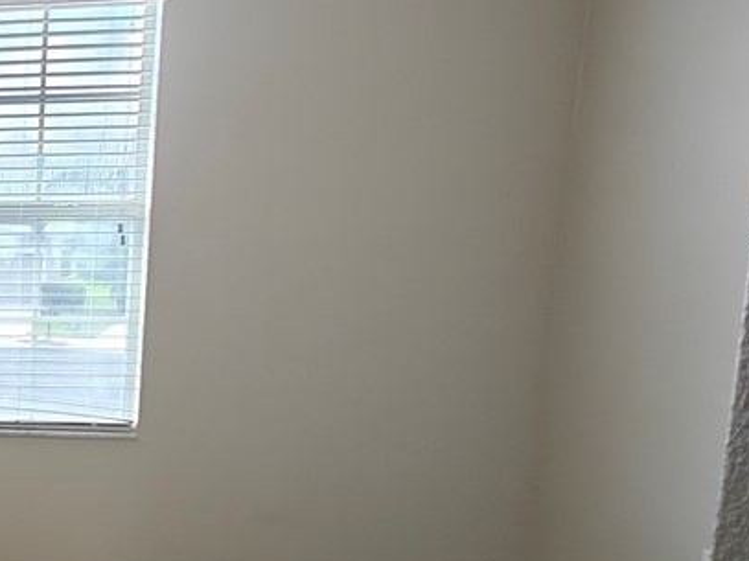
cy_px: 364
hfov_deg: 24.0
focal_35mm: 55
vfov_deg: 26.4
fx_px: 1190
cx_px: -477
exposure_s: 1/60
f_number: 2.2
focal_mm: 2.62
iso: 80
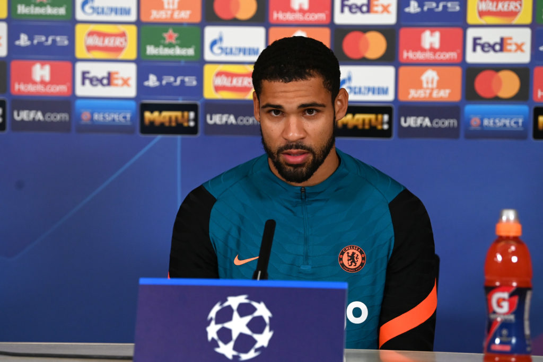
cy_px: 181
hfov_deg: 13.2
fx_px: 2338
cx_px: 272
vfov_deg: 8.9
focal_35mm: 155
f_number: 4
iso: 2500
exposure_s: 1/500
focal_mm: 155
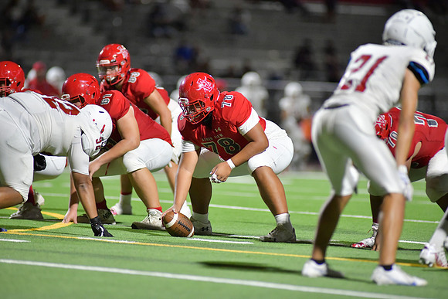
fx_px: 3734
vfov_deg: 4.6
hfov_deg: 6.9
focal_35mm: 300
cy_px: 150
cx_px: 224
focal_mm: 300
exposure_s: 1/1250
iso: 7200
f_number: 3.2
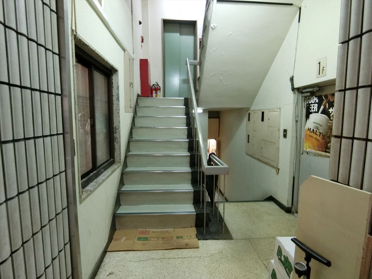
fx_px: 204
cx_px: 186
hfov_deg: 84.7
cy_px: 140
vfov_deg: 68.7
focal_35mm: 19
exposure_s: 1/30
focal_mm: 4.06
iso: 1000
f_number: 2.7
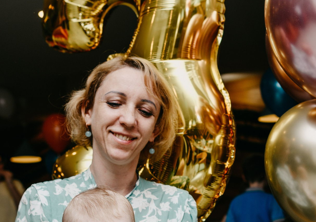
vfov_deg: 17.9
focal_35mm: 77
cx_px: 208
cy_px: 217
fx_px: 687
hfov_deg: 25.8
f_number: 3.5
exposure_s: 1/160
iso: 125
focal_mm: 34
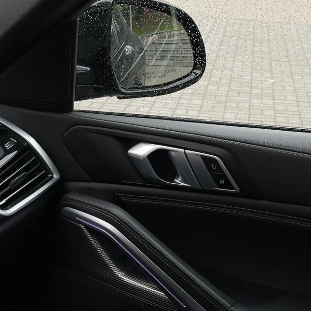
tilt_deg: -18.8
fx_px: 742
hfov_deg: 23.5
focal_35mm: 73
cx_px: 98
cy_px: 176
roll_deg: -3.2
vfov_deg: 23.7
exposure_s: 1/122
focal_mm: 6
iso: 32
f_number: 2
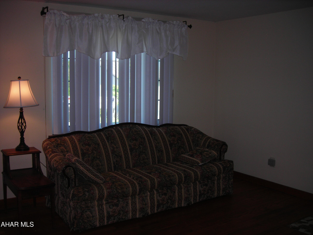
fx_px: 344
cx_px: 156
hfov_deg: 49.0
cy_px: 118
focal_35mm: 38
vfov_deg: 37.7
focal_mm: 6.3
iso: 51
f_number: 3.2
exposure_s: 1/60.1
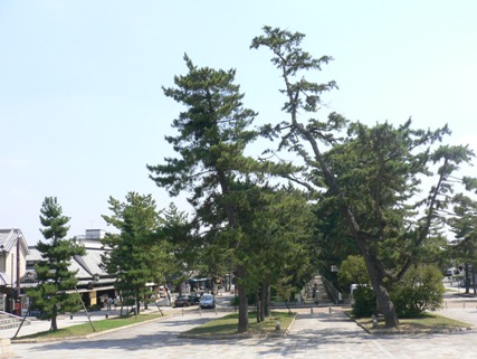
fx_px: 483
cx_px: 238
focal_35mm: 35
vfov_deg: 40.8
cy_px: 180
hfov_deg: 52.6
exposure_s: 1/200
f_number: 5.6
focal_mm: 5.8
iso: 80
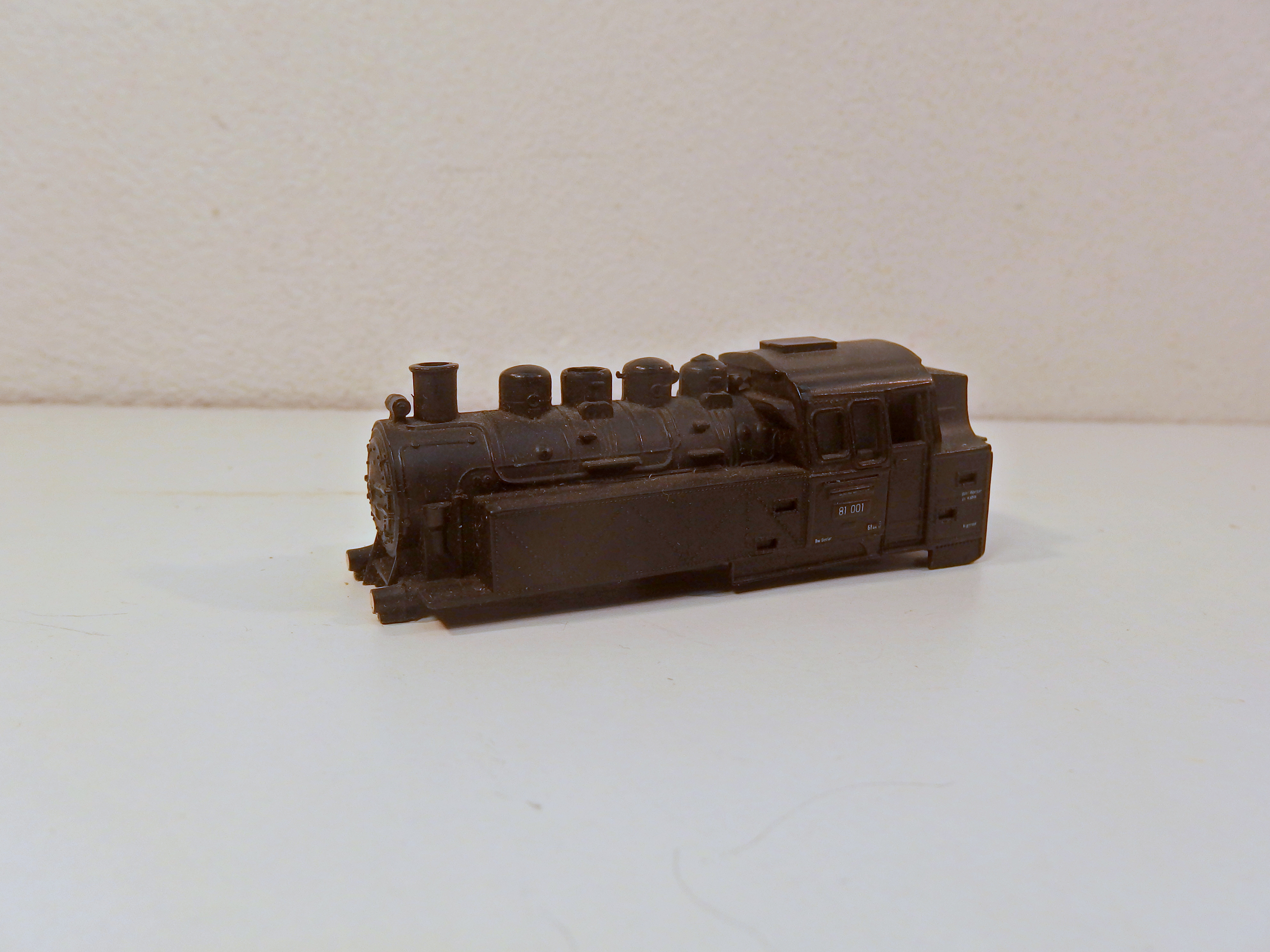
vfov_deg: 53.1
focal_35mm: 26
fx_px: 954
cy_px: 476
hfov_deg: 67.3
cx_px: 635
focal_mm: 4.7
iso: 100
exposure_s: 1/640
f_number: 3.5
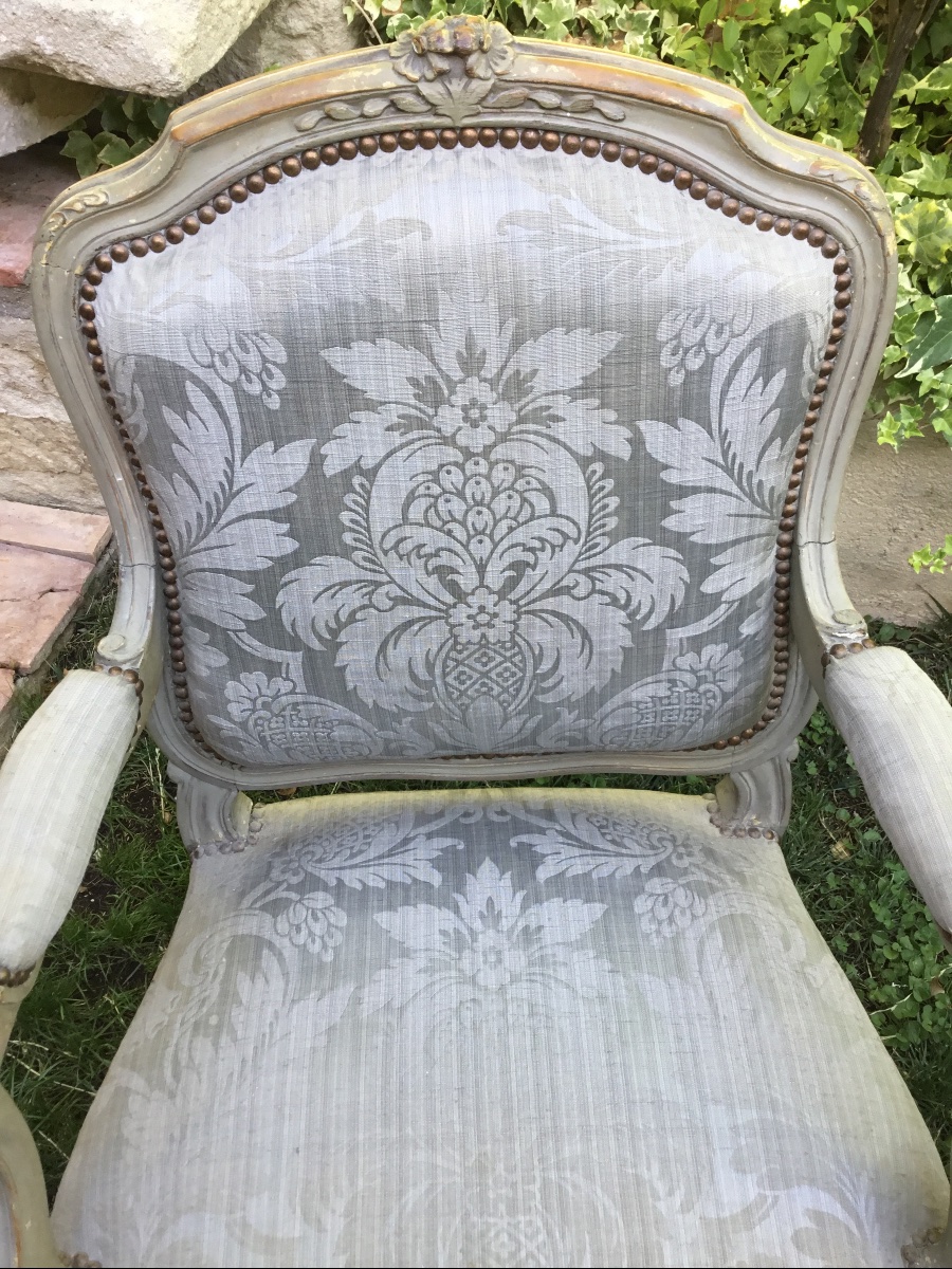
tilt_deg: -47.2
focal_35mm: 31
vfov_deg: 58.4
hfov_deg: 45.4
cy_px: 634
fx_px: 1137
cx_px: 476
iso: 40
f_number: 2.4
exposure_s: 1/100
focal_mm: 3.3
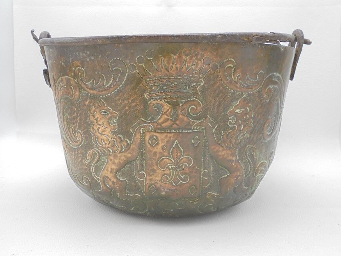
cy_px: 130
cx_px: 171
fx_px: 345
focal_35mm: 35
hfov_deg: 52.6
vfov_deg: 40.7
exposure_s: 1/30
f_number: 4
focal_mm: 6.1
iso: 200
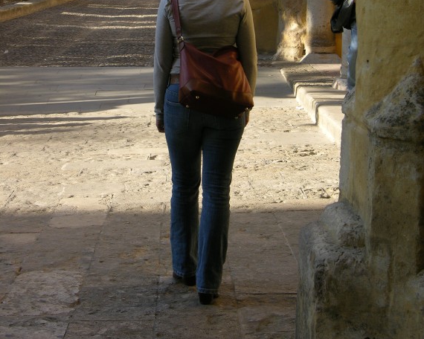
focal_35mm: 92
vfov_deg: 16.6
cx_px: 213
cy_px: 66
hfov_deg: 20.8
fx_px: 1154
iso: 50
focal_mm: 17.8
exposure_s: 1/141
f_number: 4.2
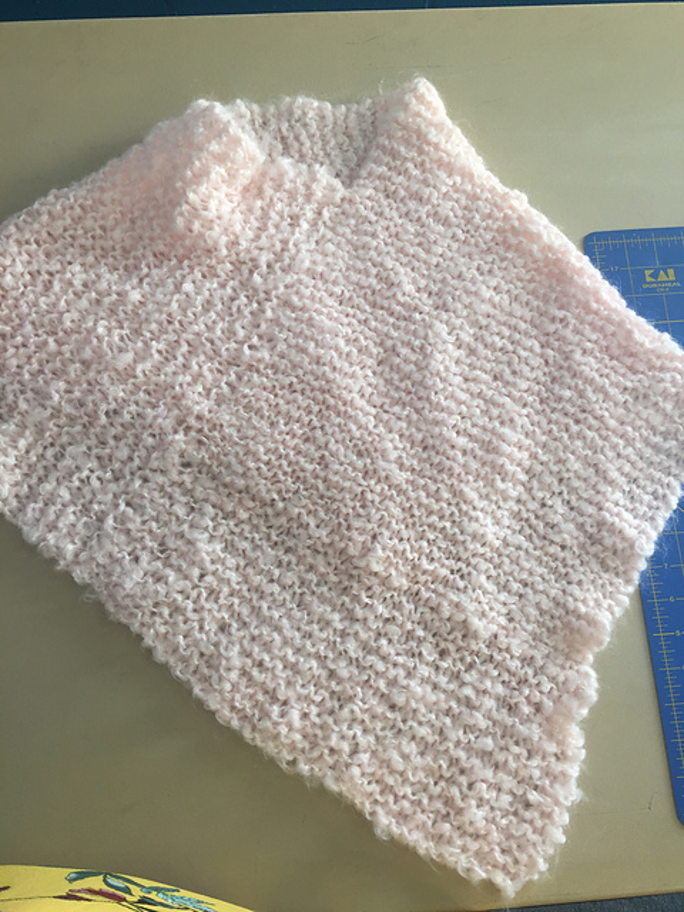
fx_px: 764
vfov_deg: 61.7
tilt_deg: -76.4
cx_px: 342
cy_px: 456
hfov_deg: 48.2
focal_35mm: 29
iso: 40
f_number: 2.2
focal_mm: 4.15
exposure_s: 1/120
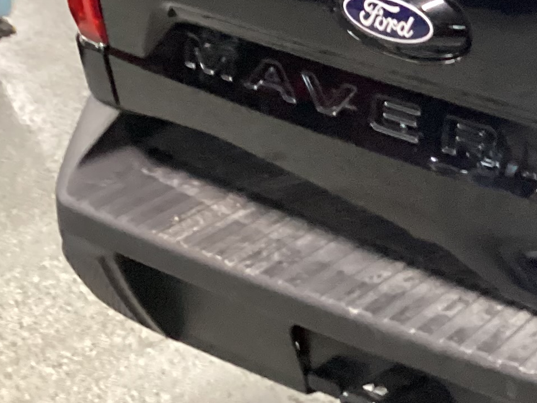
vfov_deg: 13.9
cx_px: 848
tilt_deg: -16.7
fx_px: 1629
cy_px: -2
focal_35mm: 105
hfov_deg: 16.7
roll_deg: -0.4
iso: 400
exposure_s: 1/33
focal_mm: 3.3
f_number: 2.4
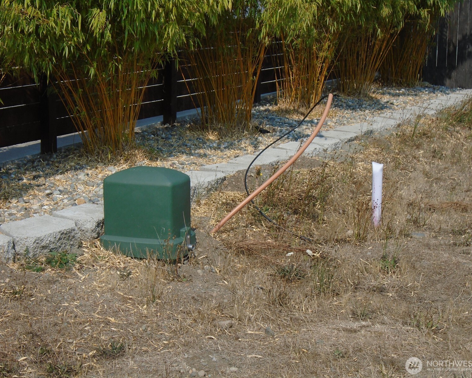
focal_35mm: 71
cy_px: 189
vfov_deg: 21.6
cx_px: 235
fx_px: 992
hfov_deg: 26.8
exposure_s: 1/500
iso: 100
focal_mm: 12
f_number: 5.5
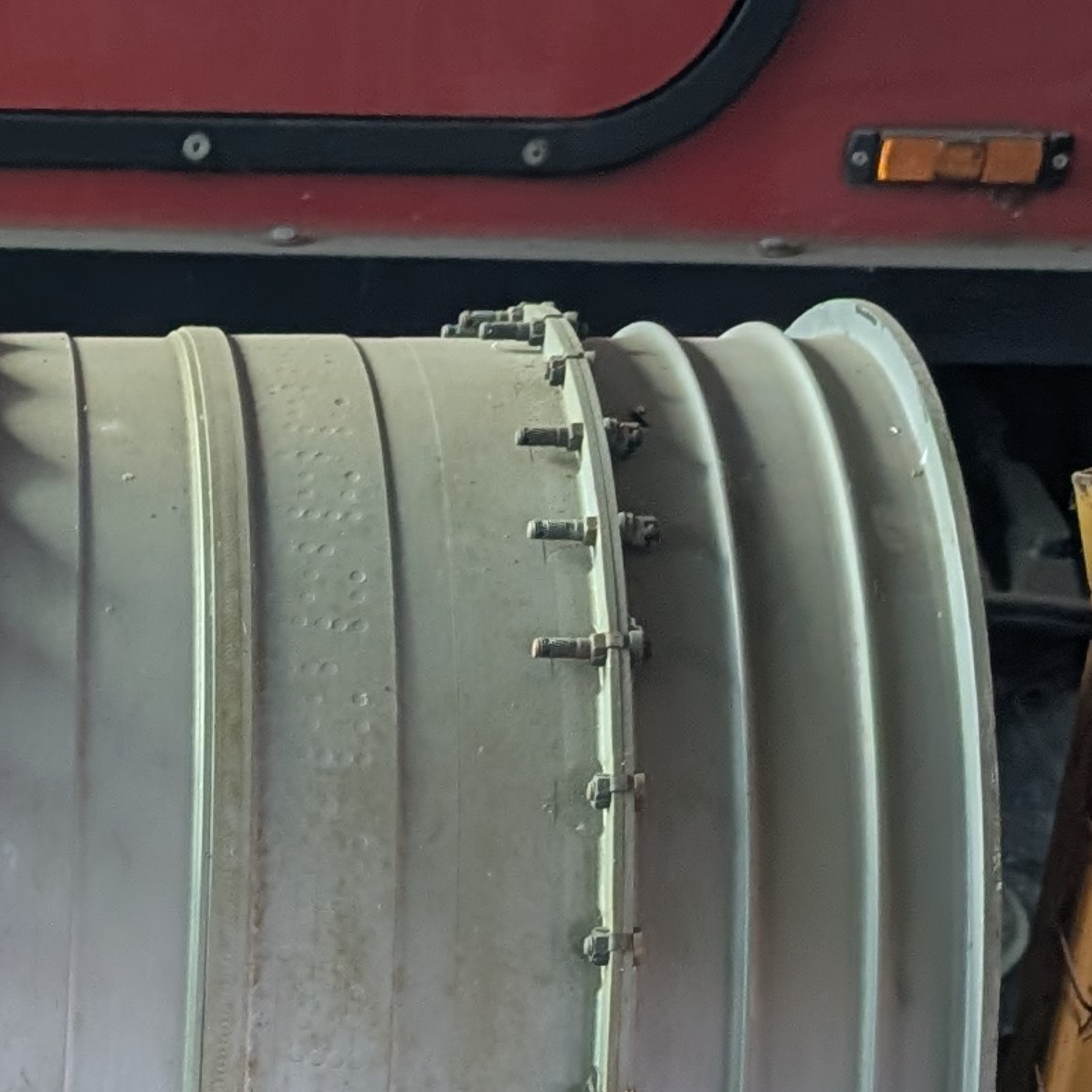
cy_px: 1319
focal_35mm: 109
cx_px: -860
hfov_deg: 14.2
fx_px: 3890
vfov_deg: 15.4
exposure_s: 1/507
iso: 721
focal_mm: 6.9
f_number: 1.68
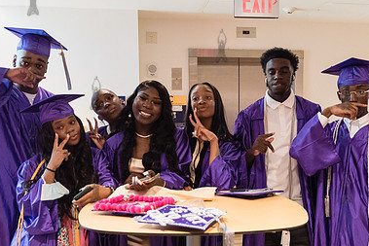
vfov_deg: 30.4
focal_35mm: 44
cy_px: 149
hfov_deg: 44.4
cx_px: 208
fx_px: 451
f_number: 3.5
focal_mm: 24
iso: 4000
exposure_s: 1/200
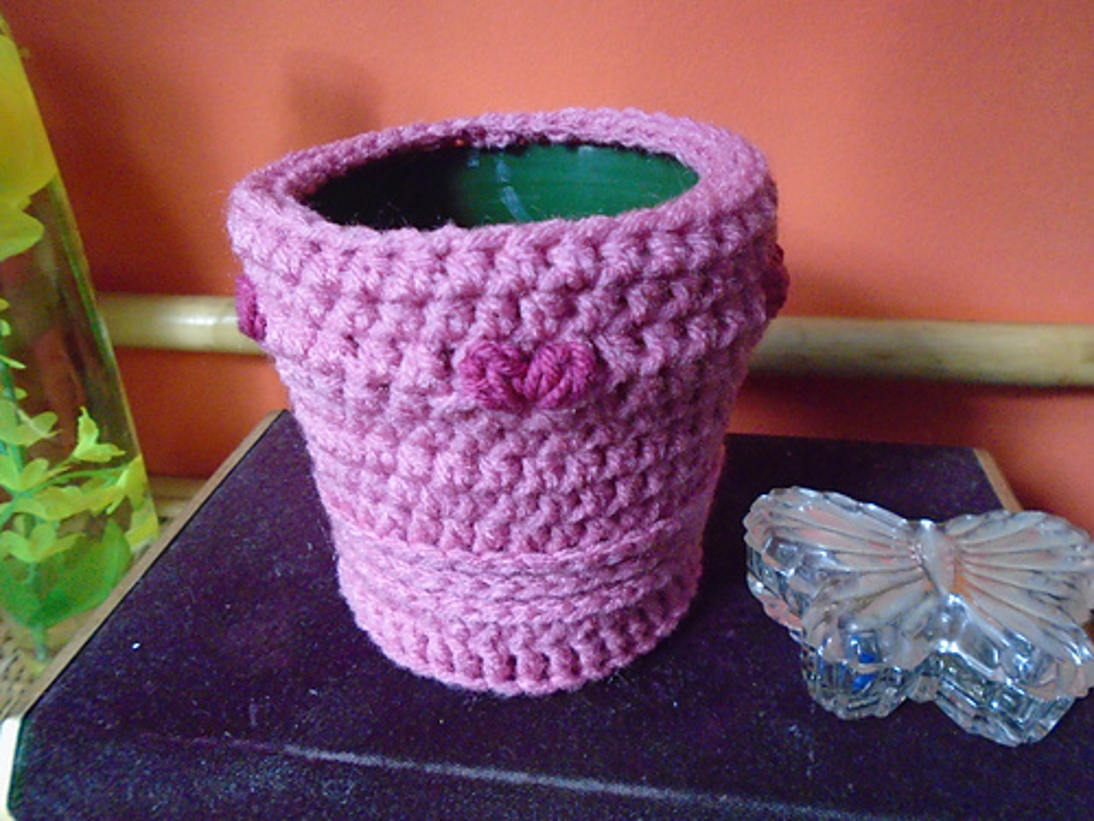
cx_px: 547
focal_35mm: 26
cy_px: 410
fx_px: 822
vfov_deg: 53.1
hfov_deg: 67.3
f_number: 3.2
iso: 800
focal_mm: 4.6
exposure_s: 1/50
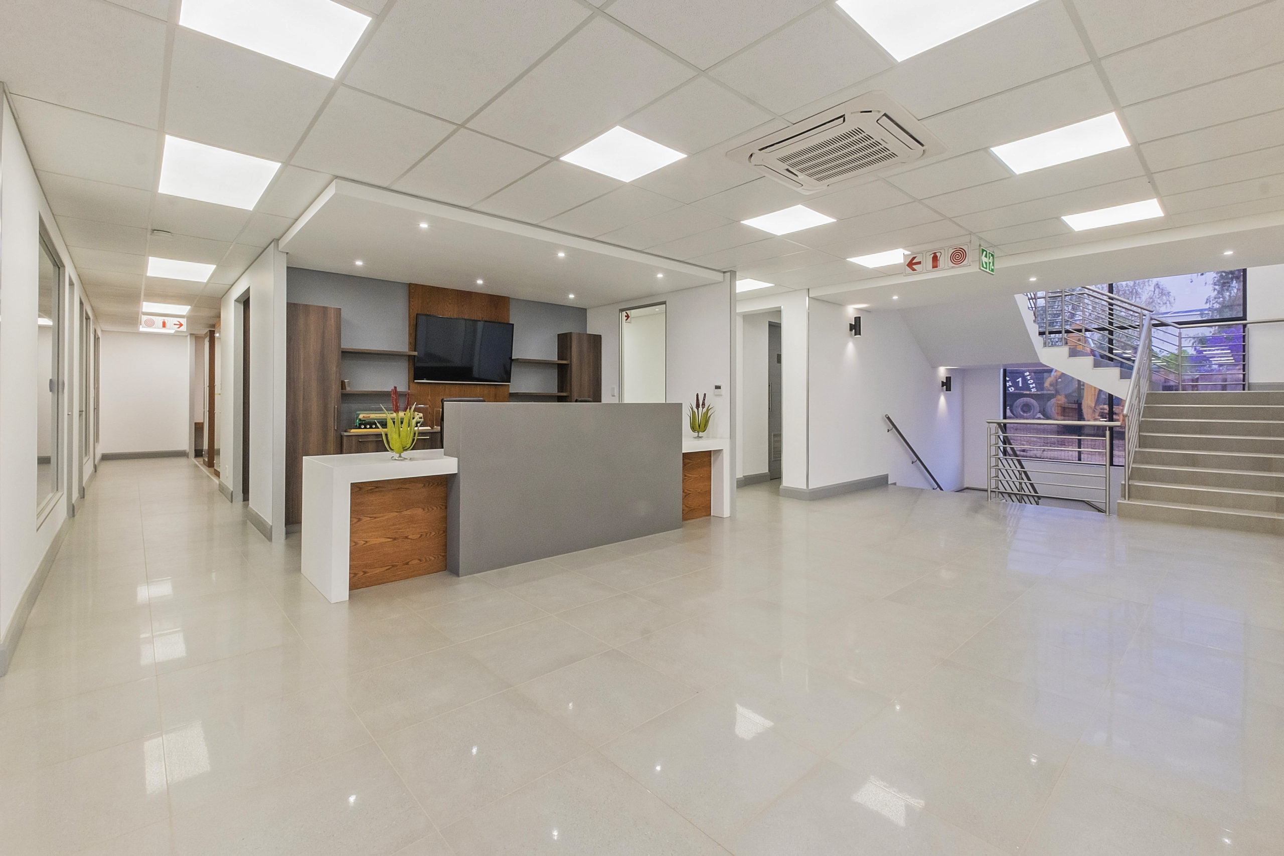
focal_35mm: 15
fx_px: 535
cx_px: 642
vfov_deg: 77.3
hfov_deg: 100.4
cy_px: 428
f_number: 18
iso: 500
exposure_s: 1/2
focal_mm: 10
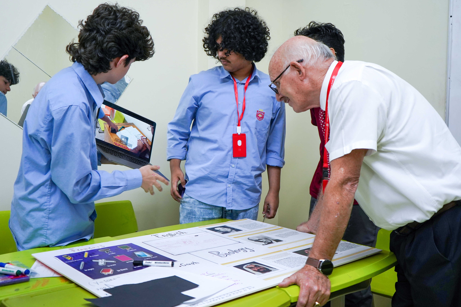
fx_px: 448
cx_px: 224
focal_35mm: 35
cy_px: 145
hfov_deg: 54.4
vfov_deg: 37.8
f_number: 4
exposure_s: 1/160
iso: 1600
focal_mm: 33
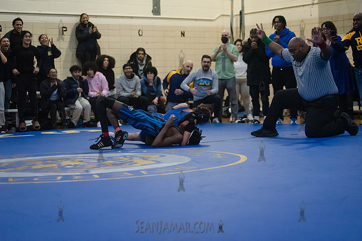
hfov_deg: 25.4
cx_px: 181
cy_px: 120
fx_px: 805
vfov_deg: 17.1
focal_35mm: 80
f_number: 3.2
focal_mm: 80
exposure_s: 1/400
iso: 8000
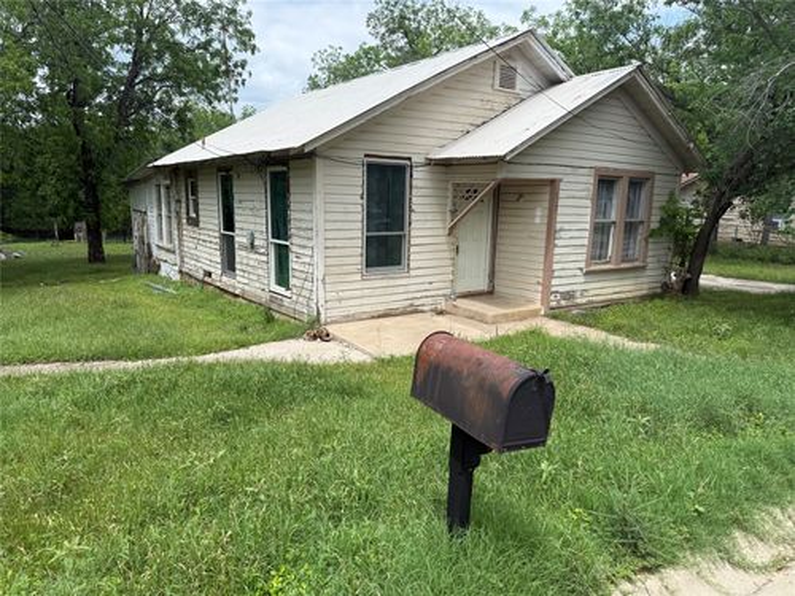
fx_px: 551
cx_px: 398
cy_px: 298
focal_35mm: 24
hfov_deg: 71.6
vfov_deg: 56.8
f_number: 1.78
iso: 80
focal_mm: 6.76
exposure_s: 1/2611
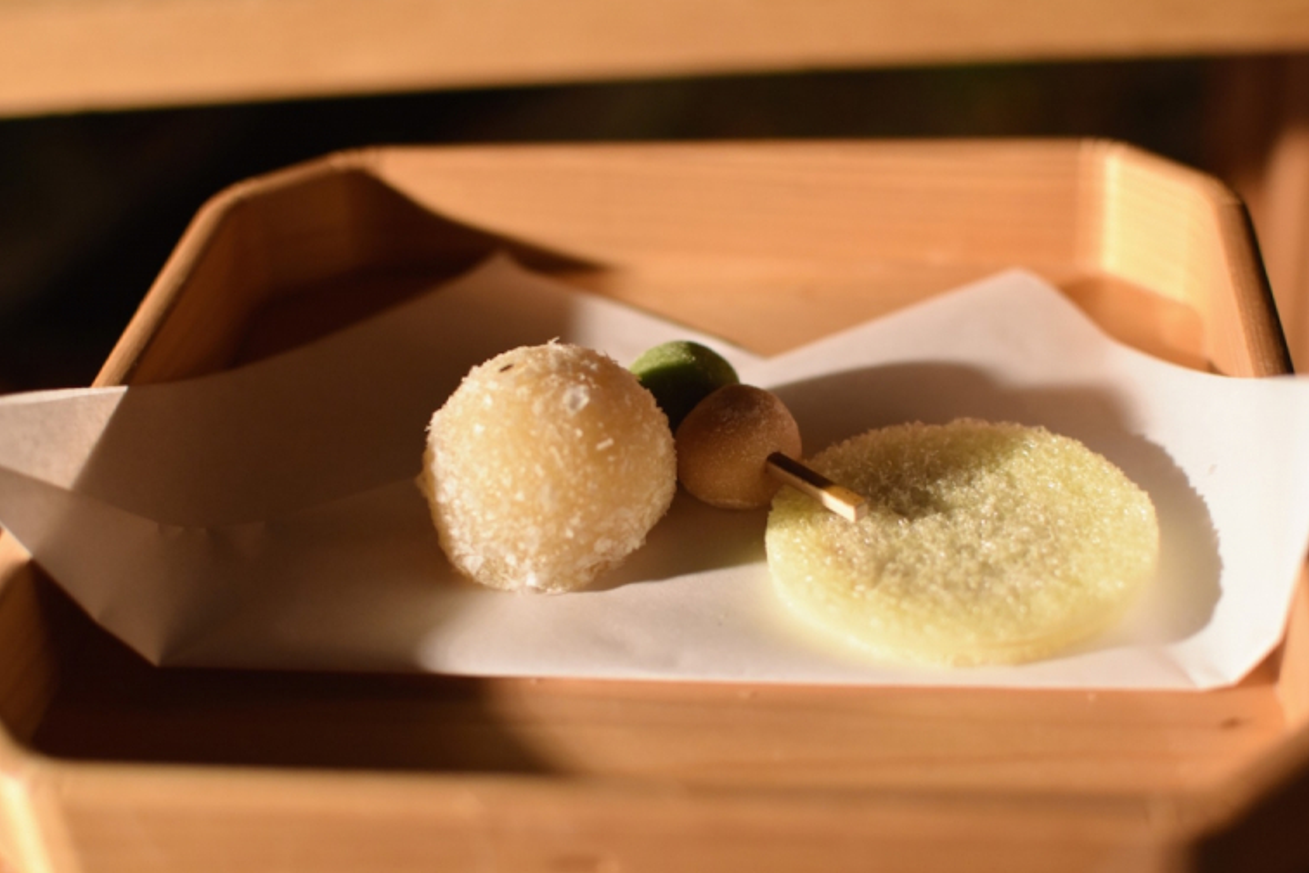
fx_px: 2019
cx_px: 691
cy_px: 448
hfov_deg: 35.9
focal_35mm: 56
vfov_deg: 24.4
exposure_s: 1/60
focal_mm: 35
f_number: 2.2
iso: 800
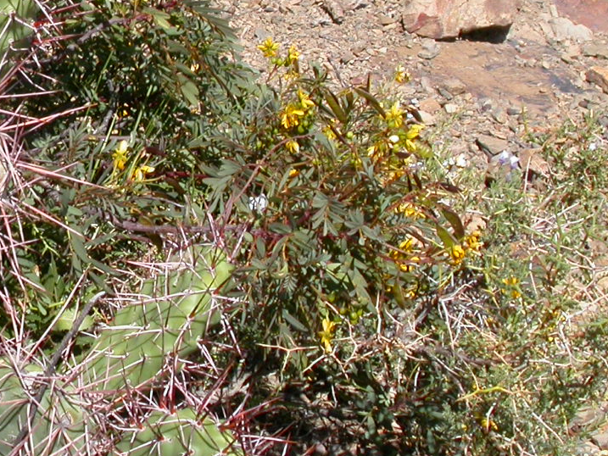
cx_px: -40
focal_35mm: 125
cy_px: 127
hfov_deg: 15.4
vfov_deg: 11.8
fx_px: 2196
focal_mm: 11.6
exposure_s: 1/330
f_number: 7.7
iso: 100
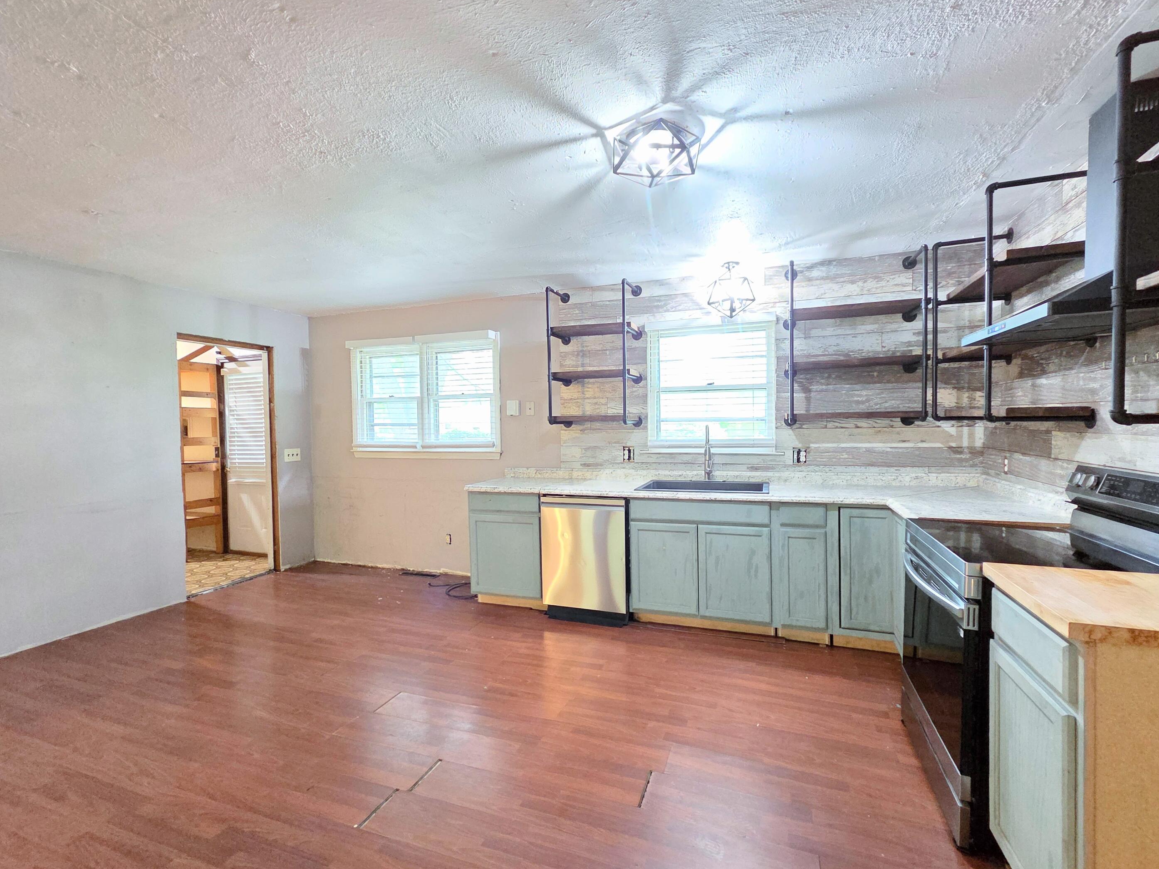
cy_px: 432
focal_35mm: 14
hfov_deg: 102.1
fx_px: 469
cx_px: 577
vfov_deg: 85.7
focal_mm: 2.2
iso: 1250
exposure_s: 1/30
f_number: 2.2
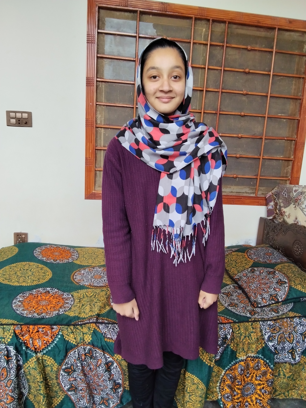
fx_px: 306
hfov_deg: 53.1
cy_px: 204
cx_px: 153
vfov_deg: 67.3
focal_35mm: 26
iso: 80
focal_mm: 2.78
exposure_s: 1/100
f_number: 2
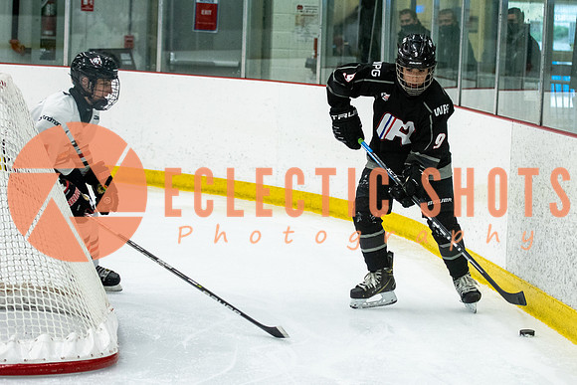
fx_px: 2226
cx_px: 374
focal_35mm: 139
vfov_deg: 9.9
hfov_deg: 14.7
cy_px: 181
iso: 2000
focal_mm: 70
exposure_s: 1/640
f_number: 2.8
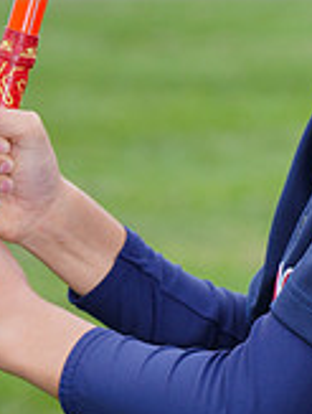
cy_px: -79
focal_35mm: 621
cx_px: 331
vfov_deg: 3.2
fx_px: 7434
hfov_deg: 2.4
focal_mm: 182
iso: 200
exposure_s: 1/200
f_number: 9
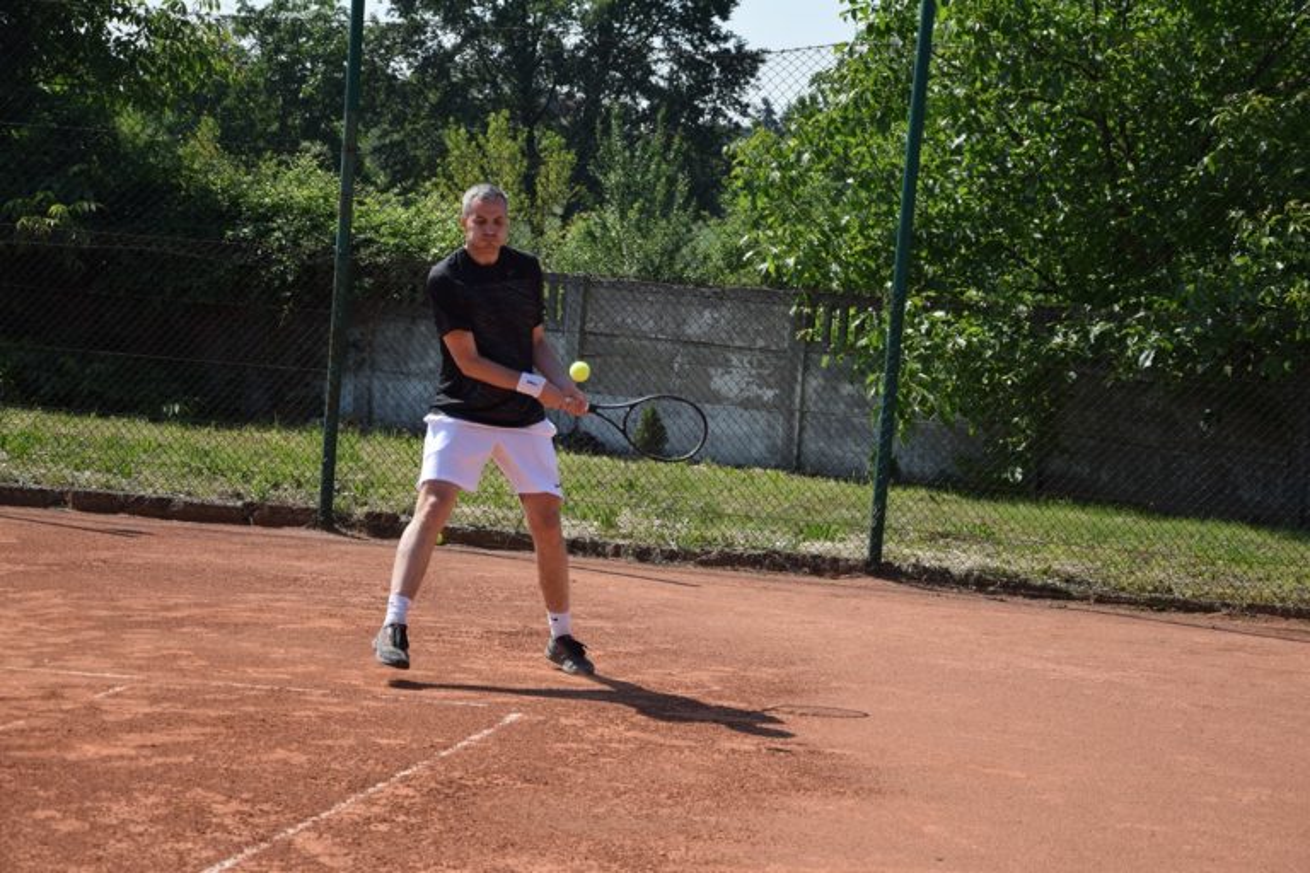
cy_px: 436
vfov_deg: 15.7
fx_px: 3166
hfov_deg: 23.4
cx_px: 655
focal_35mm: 87
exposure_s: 1/1600
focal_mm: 58
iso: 400
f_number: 5.6
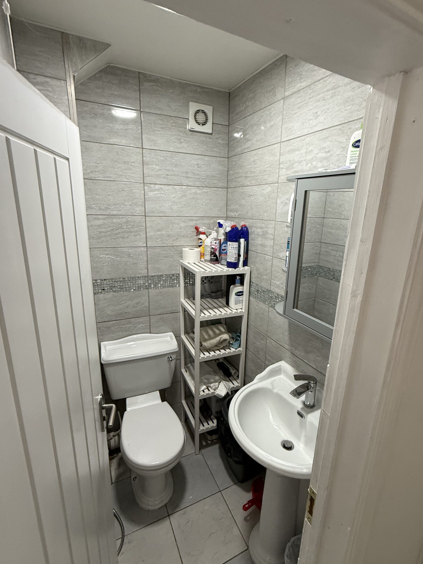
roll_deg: -1.7
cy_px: 285
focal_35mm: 17
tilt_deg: -16.7
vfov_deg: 91.0
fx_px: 277
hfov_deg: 74.7
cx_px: 224
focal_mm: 2.22
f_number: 2.2
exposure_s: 1/99
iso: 250
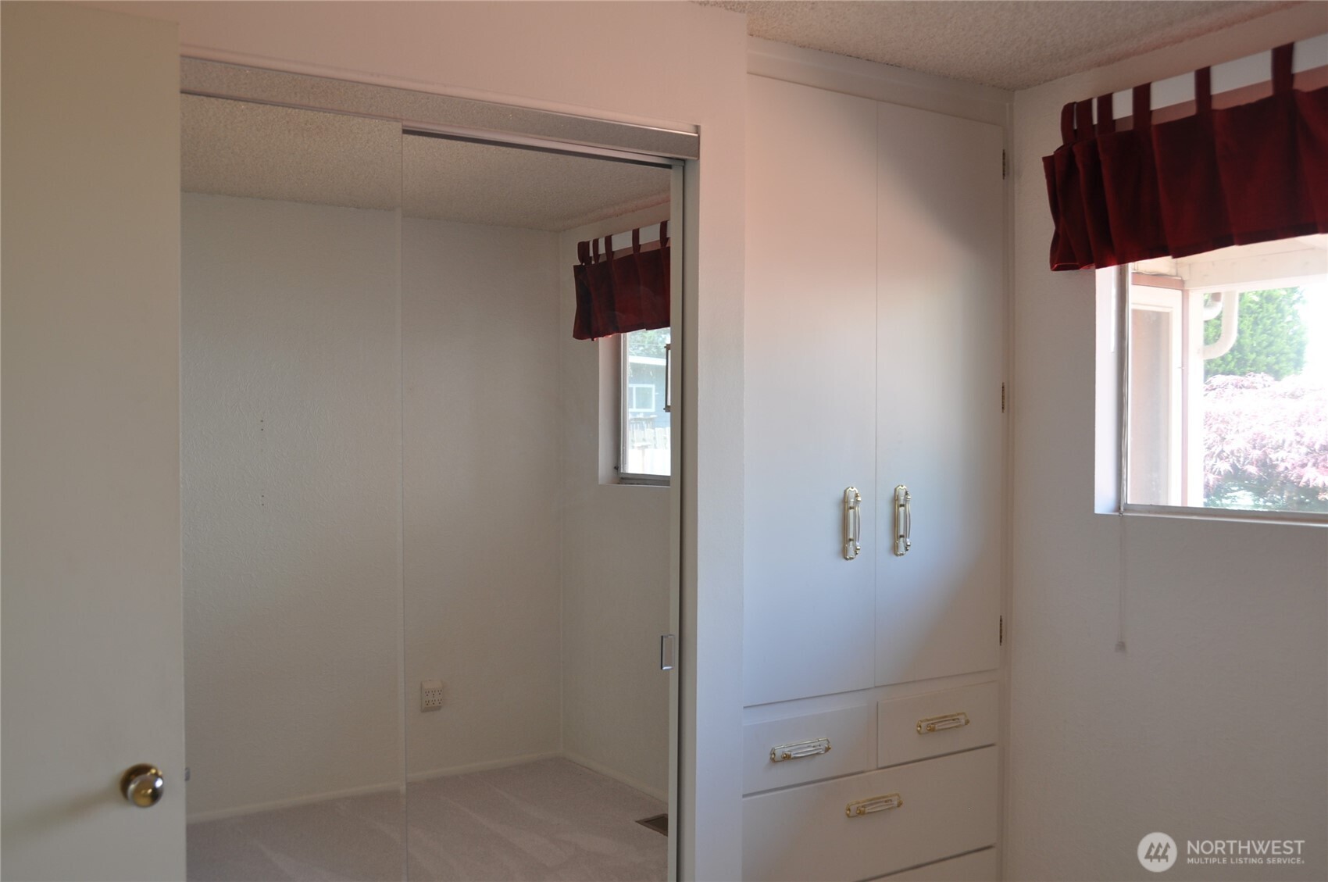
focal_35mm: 33
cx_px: 664
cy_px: 441
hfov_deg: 57.3
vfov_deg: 39.9
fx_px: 1216
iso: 200
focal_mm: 22
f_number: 5.6
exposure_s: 1/30
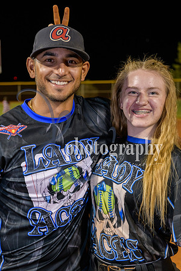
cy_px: 136
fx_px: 528
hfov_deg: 19.5
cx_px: 90
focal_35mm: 70
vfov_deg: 28.8
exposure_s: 1/80
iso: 2000
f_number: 5
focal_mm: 70
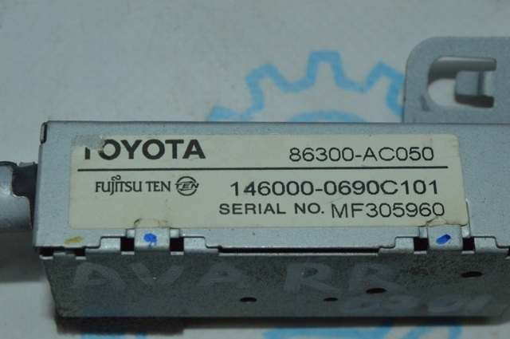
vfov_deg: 16.5
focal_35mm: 82
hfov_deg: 24.6
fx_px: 1167
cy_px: 170
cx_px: 255
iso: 1800
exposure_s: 1/200
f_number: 16
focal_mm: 55
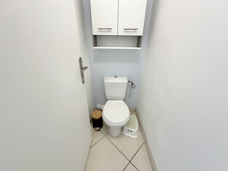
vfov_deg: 85.7
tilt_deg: -24.9
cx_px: 114
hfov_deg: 102.1
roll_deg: -1.0
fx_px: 92
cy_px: 86
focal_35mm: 14
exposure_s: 1/100
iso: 200
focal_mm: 2.22
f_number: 2.2
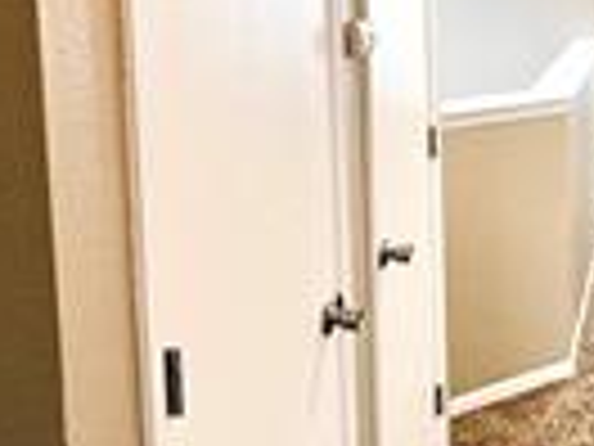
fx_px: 1081
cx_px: 698
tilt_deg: -8.1
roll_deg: -0.2
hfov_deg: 27.4
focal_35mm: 63
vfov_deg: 23.0
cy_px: 88
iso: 200
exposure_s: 1/120
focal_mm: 1.57
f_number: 1.8
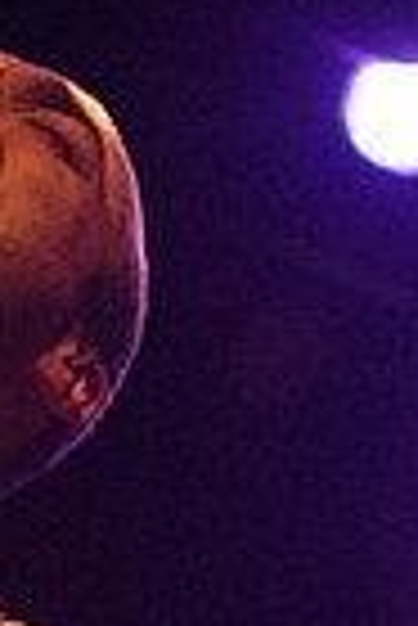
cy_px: 775
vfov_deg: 8.4
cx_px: 20
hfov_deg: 5.7
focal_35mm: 242
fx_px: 4204
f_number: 2.8
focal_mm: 50
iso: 1600
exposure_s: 1/40
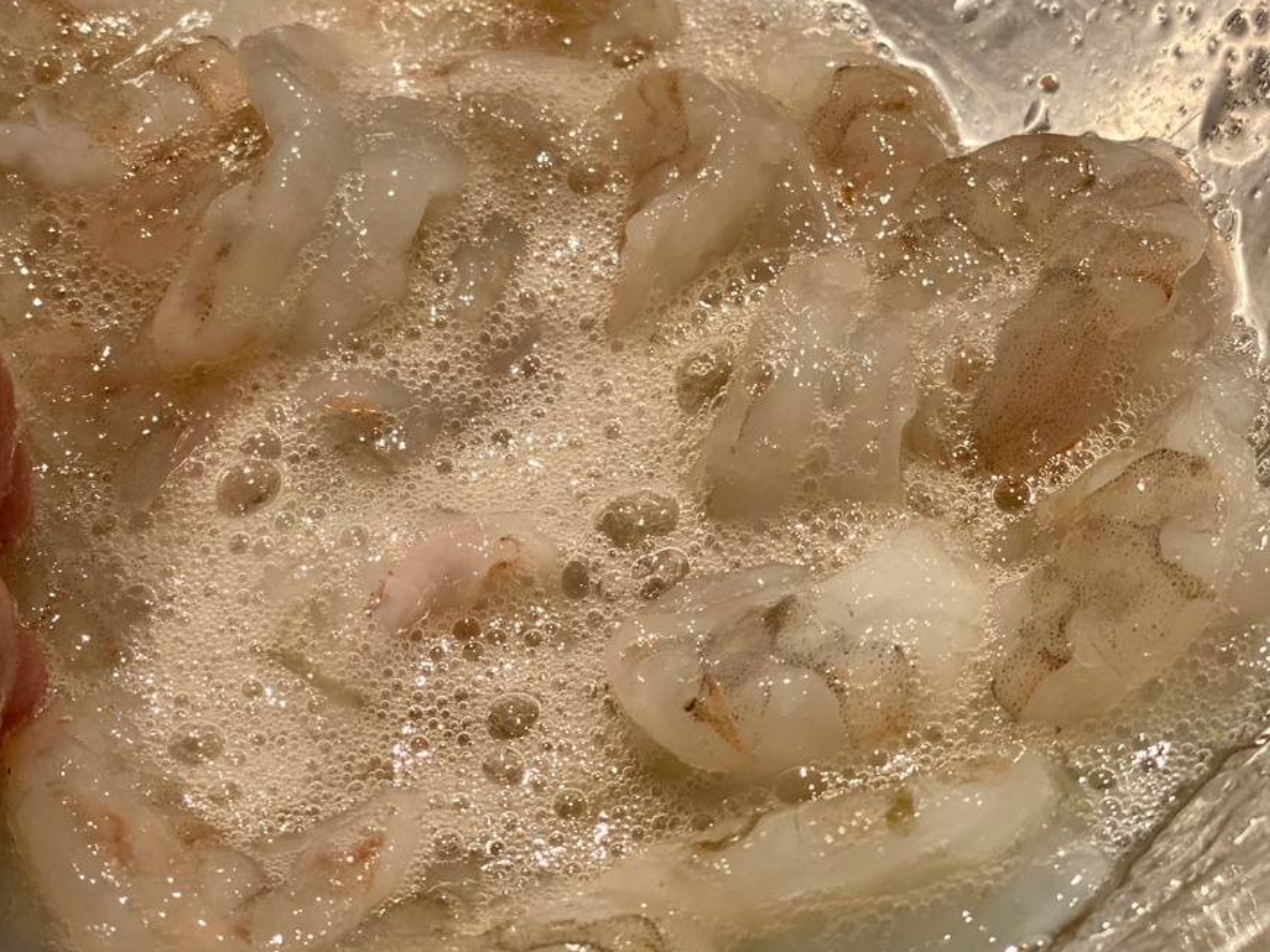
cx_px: 625
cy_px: 477
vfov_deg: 20.4
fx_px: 2641
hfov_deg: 27.0
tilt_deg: -49.0
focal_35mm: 72
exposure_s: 1/33
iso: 200
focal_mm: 6
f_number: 2
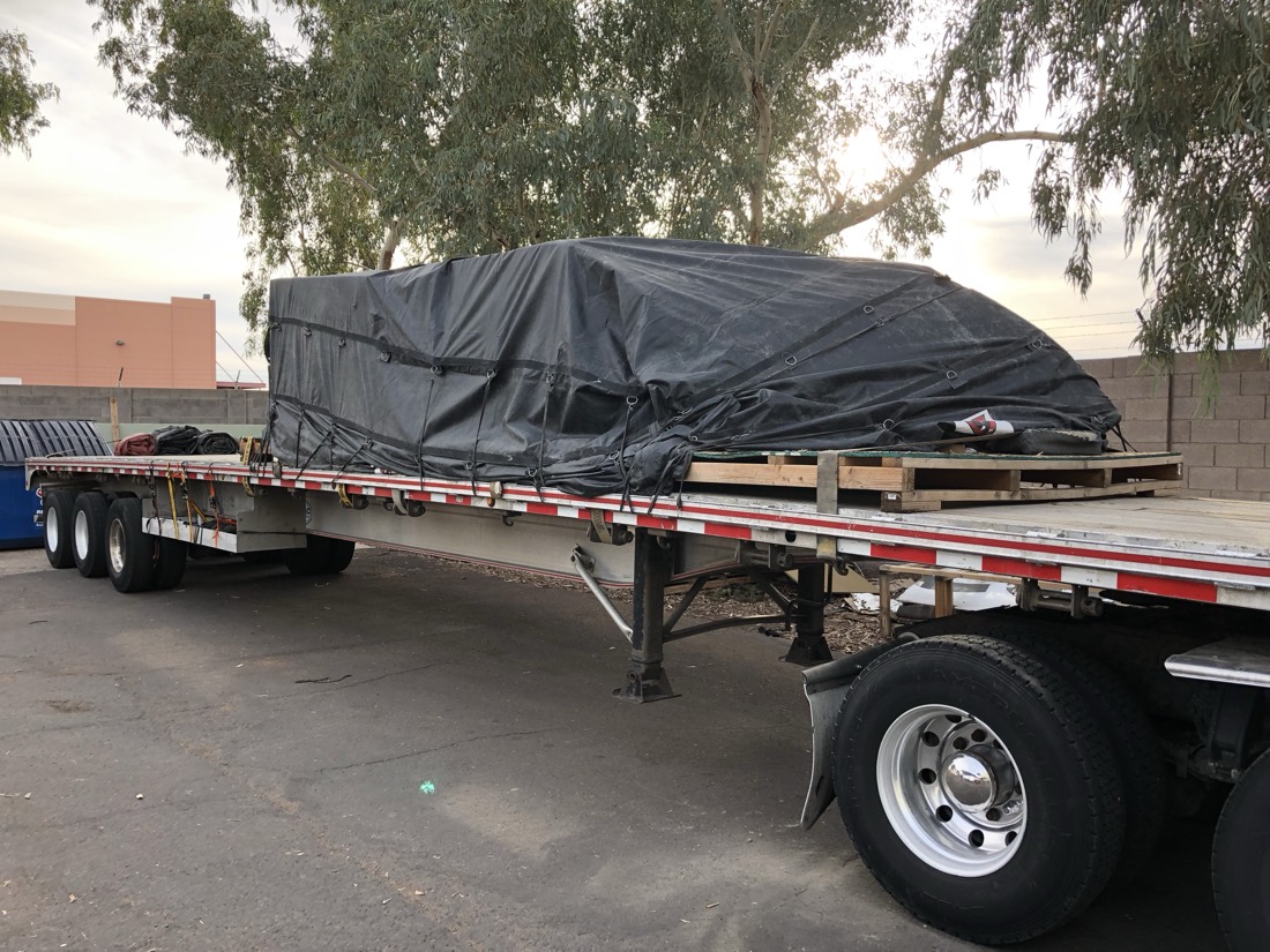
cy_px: 476
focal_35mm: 28
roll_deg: +0.9
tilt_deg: -2.0
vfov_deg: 49.7
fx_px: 1027
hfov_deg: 63.4
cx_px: 635
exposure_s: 1/220
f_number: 1.8
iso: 20
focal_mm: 4
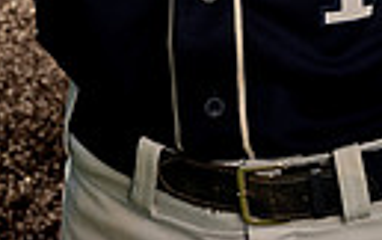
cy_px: -344
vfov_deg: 6.7
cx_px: 190
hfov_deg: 11.3
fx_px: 1929
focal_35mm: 185
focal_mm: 52
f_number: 9
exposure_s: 1/250
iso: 250
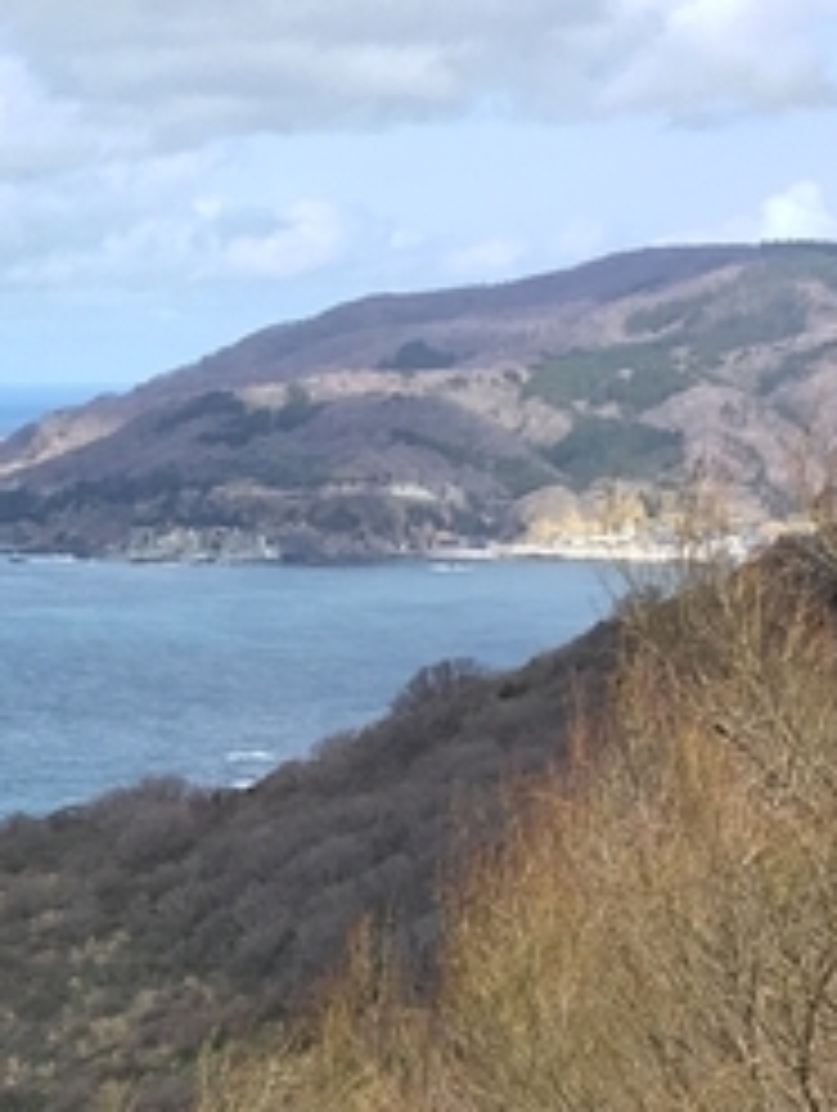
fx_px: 3859
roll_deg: +0.0
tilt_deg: -8.4
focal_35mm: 120
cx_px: -580
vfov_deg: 16.2
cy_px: 936
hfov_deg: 11.6
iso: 25
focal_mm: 4.15
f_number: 2.2
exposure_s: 1/674
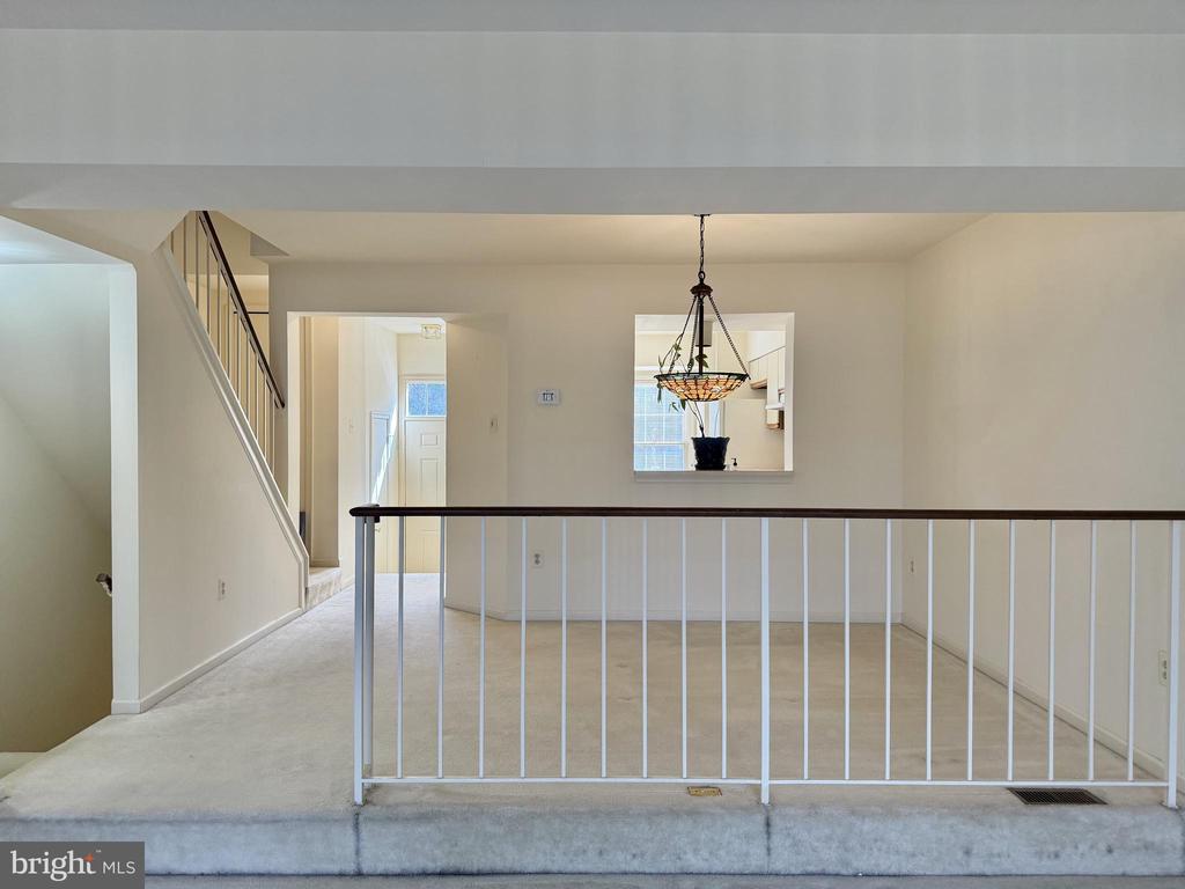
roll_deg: -0.4
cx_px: 592
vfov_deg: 56.8
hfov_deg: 71.6
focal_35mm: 24
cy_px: 444
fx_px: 822
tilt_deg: -1.0
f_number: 1.78
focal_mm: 6.76
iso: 160
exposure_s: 1/224
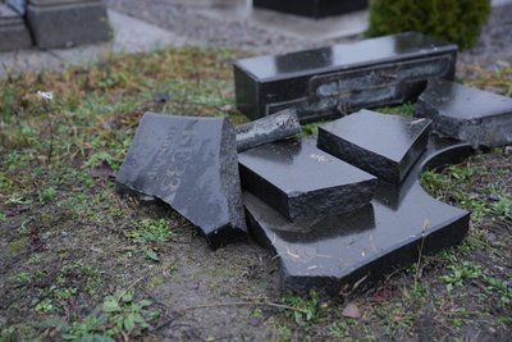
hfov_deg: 48.4
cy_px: 171
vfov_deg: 33.4
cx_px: 256
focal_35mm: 40
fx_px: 569
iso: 250
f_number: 2.8
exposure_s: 1/125
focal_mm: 40
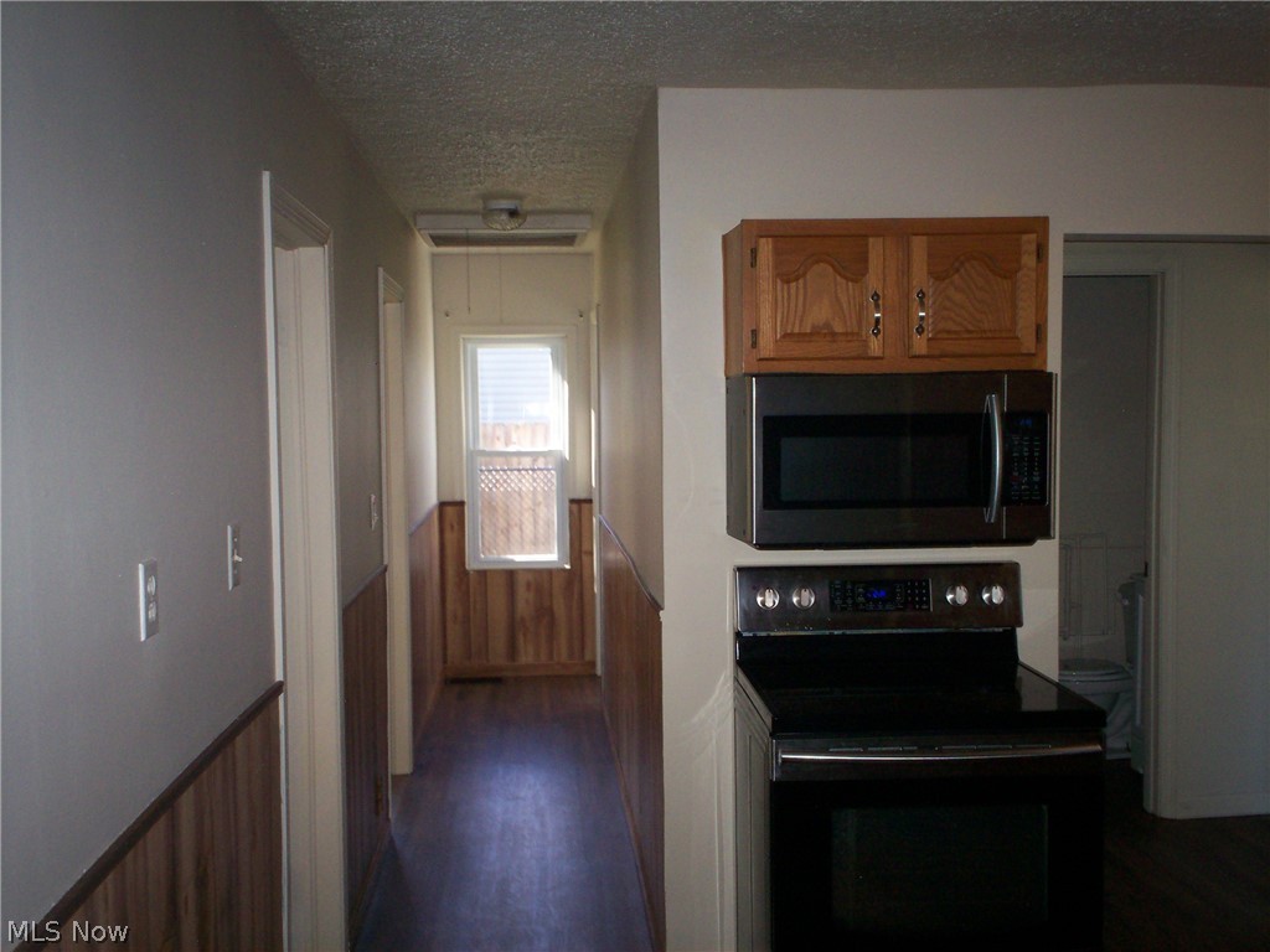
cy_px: 476
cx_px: 635
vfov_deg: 39.7
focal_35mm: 36
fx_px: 1321
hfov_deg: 51.4
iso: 140
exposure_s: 1/60
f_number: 4.5
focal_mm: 6
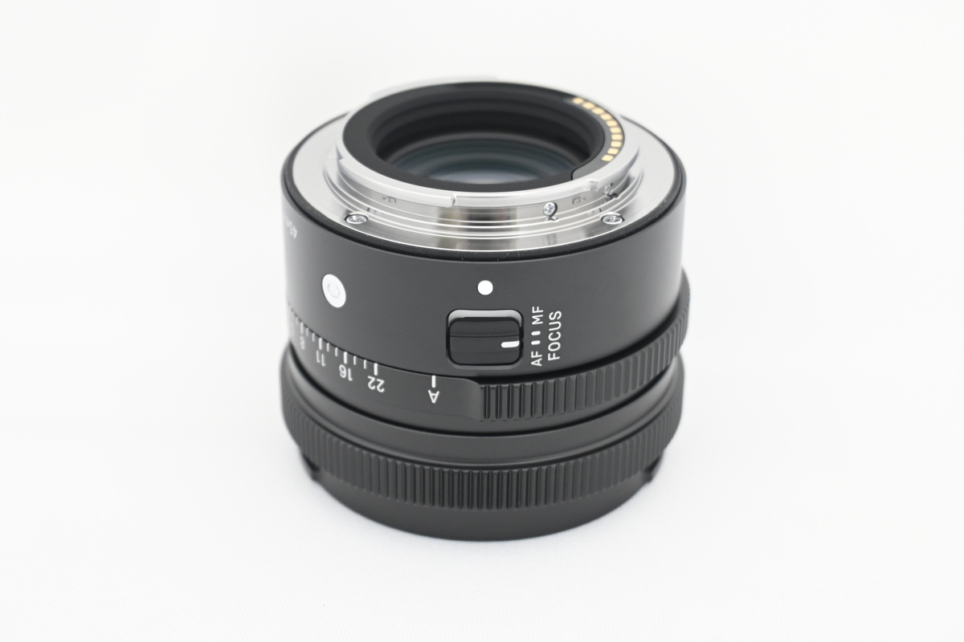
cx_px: 482
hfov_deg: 31.2
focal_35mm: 64
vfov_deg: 21.1
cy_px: 321
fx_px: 1727
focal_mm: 43
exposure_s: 1/20
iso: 1000
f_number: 6
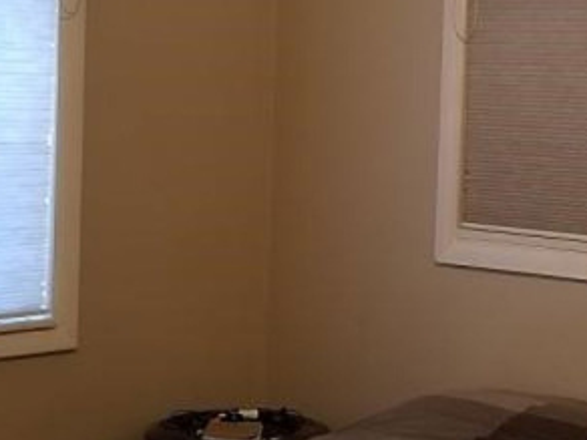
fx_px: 967
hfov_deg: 33.0
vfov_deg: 25.6
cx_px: 456
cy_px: 157
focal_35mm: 57
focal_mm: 4.25
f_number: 1.7
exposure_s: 1/60
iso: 160
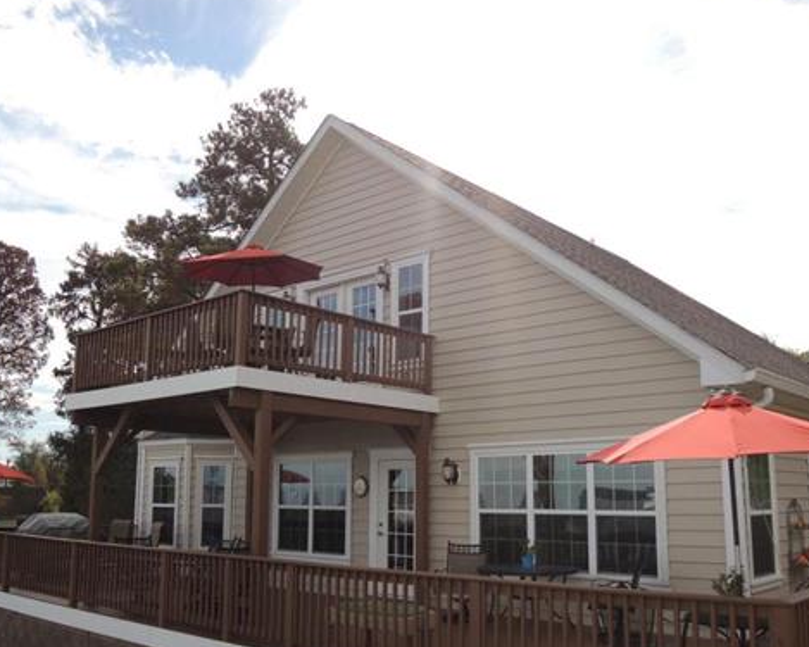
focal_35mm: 32
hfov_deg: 55.7
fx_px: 766
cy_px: 388
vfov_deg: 45.5
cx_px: 421
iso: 100
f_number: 2.8
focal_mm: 4.3
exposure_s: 1/1250
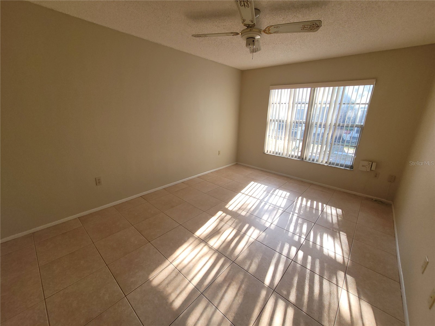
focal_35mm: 13
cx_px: 218
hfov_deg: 106.2
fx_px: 163
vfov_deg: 89.9
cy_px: 163
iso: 100
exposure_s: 1/120
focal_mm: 2.2
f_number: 2.2
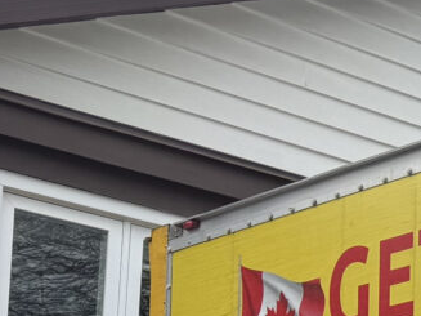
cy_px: 651
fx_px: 1714
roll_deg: -1.4
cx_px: 1202
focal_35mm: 141
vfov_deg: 9.7
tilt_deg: +5.0
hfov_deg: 10.5
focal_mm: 6.76
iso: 80
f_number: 1.78
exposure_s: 1/2445
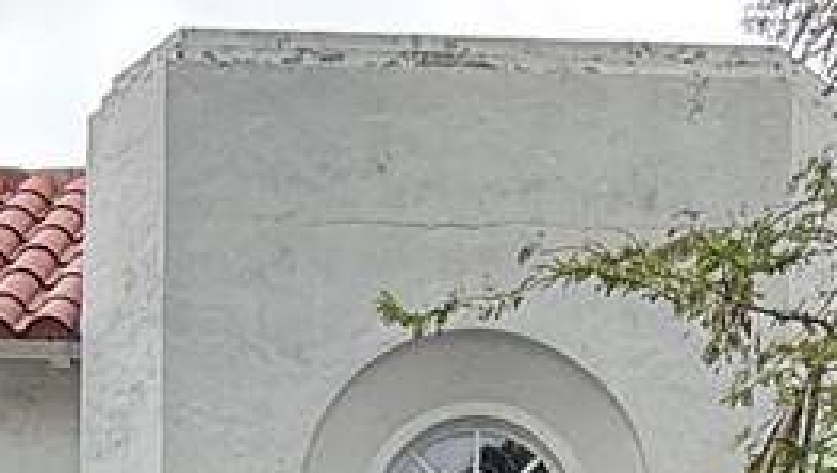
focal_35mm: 93
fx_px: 2066
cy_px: 1352
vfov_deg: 10.2
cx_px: 505
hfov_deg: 22.9
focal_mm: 2.22
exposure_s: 1/224
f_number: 2.2
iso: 50
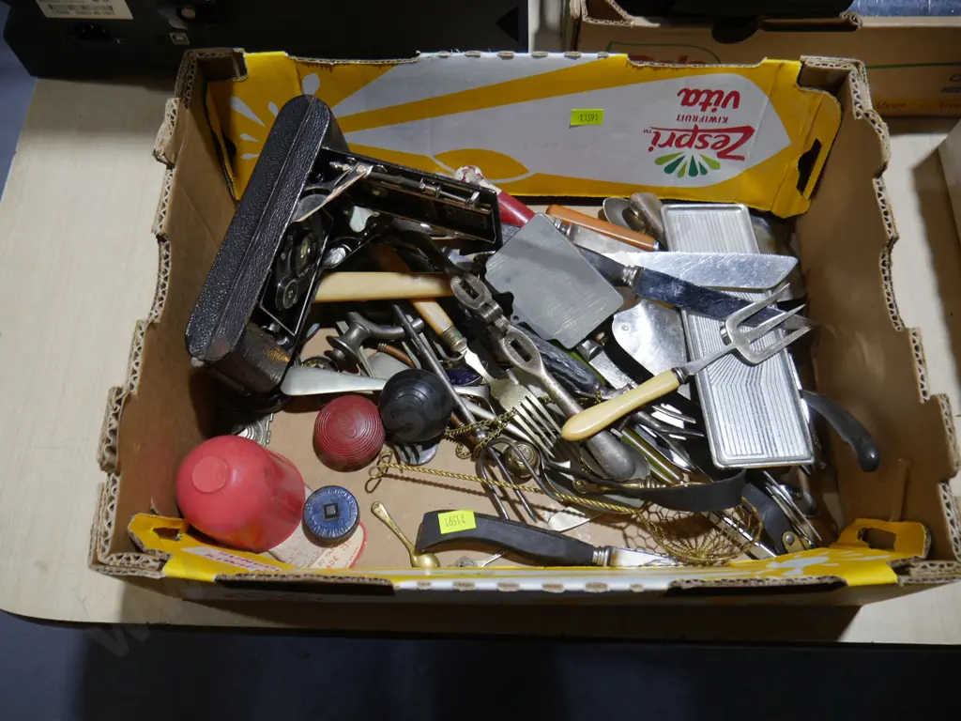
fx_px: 777
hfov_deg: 63.4
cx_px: 480
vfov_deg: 49.7
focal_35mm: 28
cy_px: 360
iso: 200
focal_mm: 14
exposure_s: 1/80
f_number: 3.5
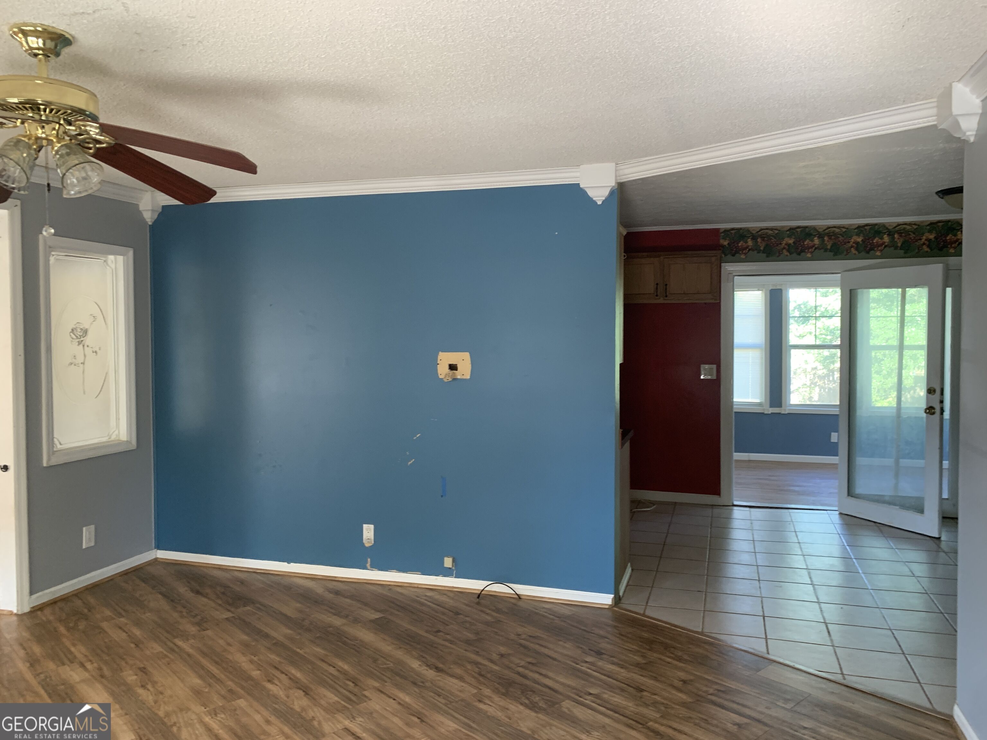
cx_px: 494
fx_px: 741
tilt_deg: +0.3
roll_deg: -1.2
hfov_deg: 67.3
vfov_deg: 53.1
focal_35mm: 26
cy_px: 370
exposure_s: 1/60
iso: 125
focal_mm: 4.25
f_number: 1.8
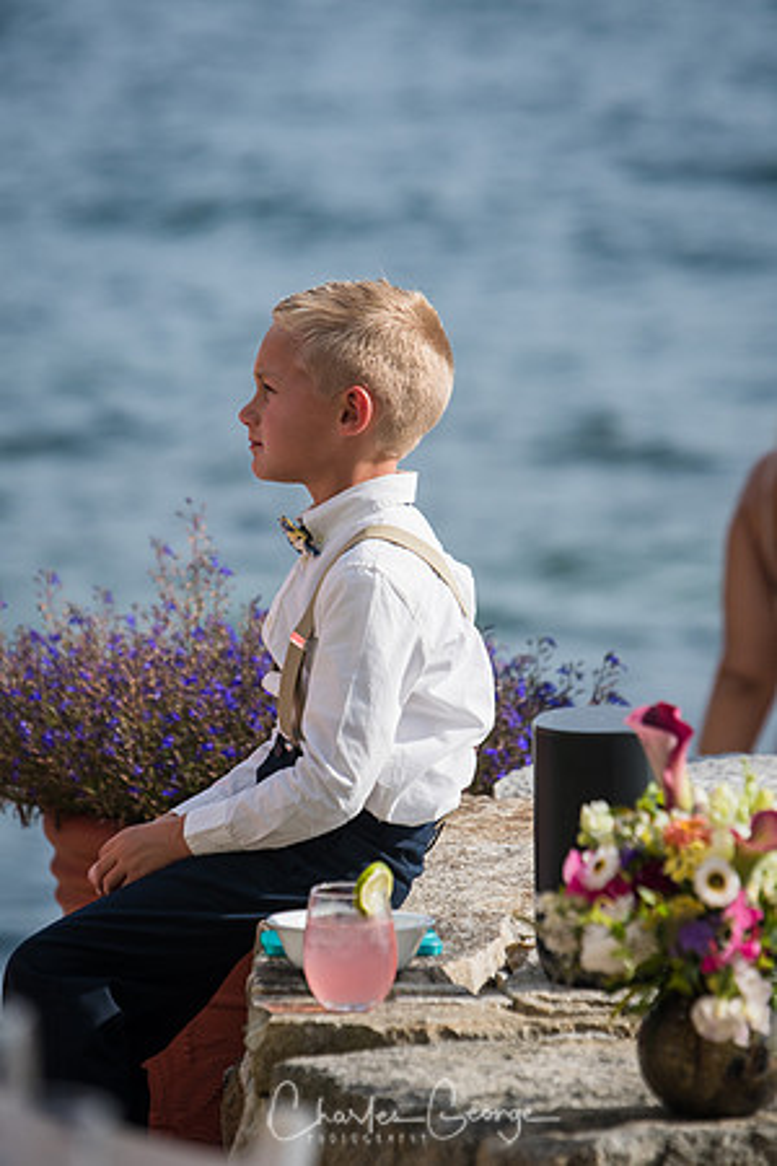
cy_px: 583
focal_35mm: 300
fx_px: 9712
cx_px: 388
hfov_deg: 4.6
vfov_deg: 6.9
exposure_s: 1/2500
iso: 200
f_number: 4
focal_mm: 200
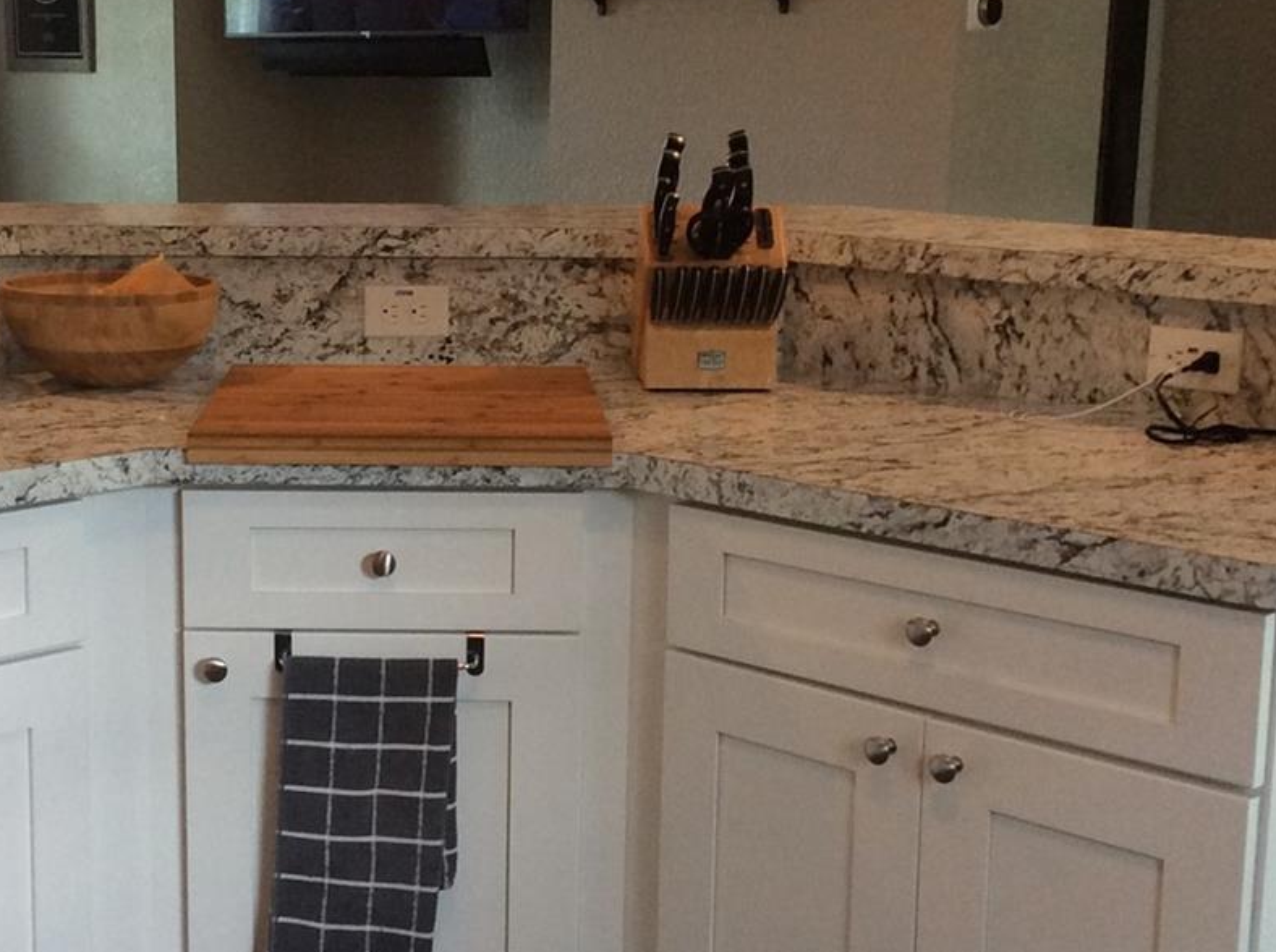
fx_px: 2392
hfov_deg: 29.6
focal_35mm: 65
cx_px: 405
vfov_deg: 22.5
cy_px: 505
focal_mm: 3.3
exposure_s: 1/24
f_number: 2.4
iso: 80
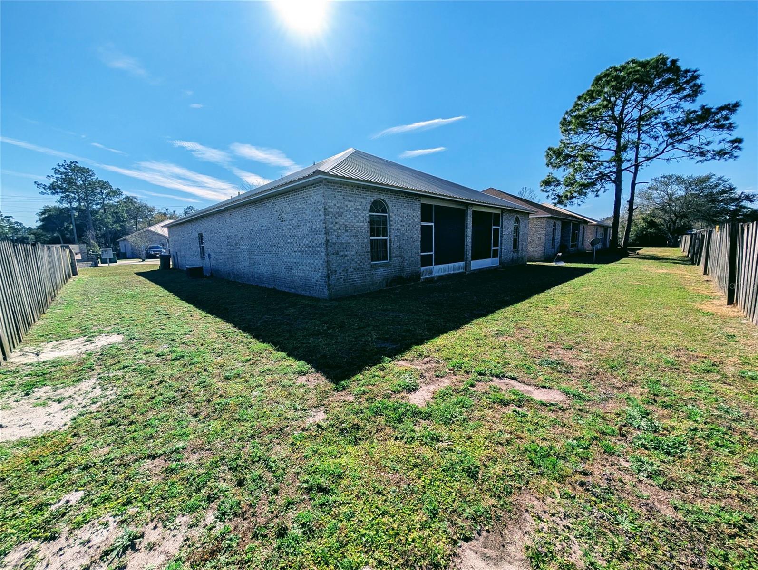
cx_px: 379
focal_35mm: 12
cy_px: 285
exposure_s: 1/7299
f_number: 1.7
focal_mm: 2.02
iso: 53
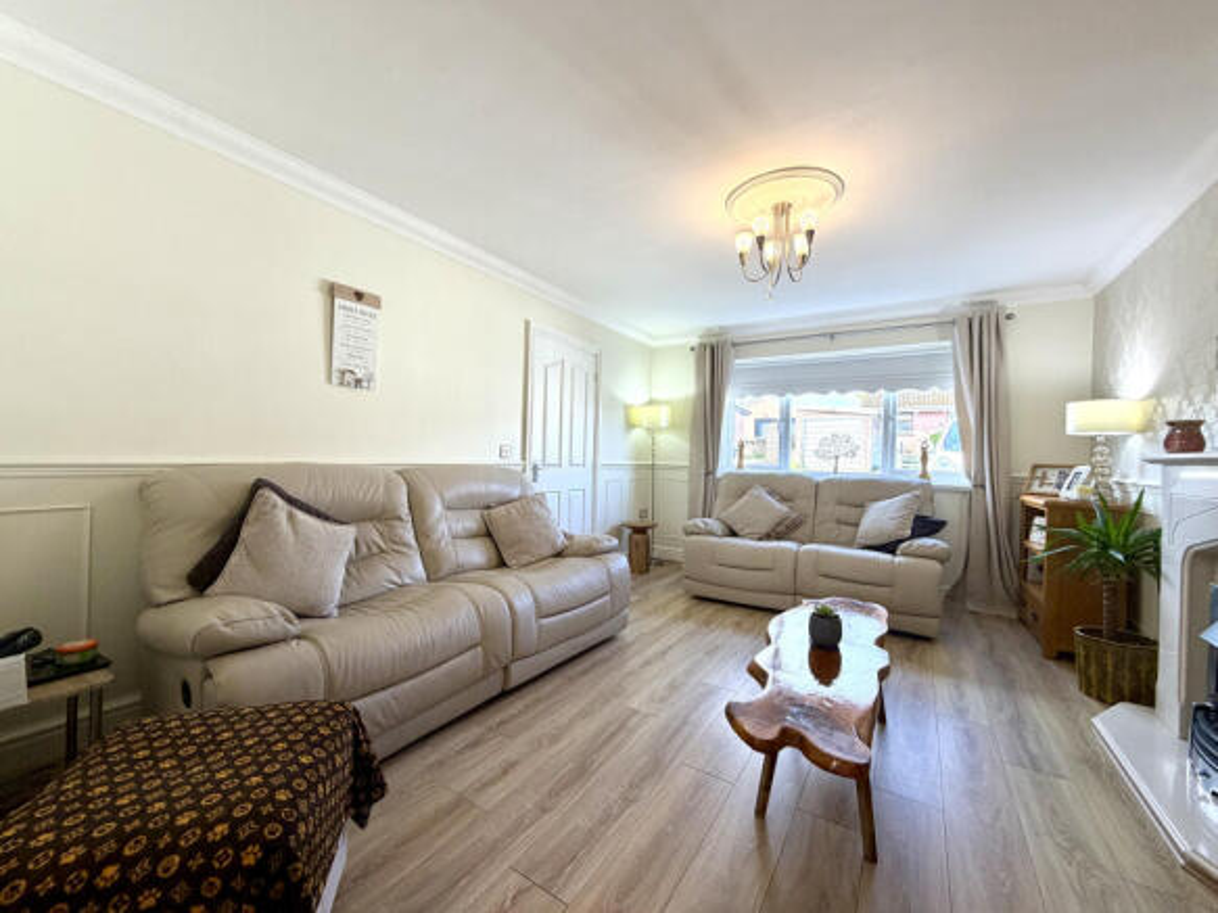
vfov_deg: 85.7
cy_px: 456
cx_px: 609
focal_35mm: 14
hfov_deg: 102.1
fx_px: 493
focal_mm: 2.22
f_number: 2.2
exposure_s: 1/100
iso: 125
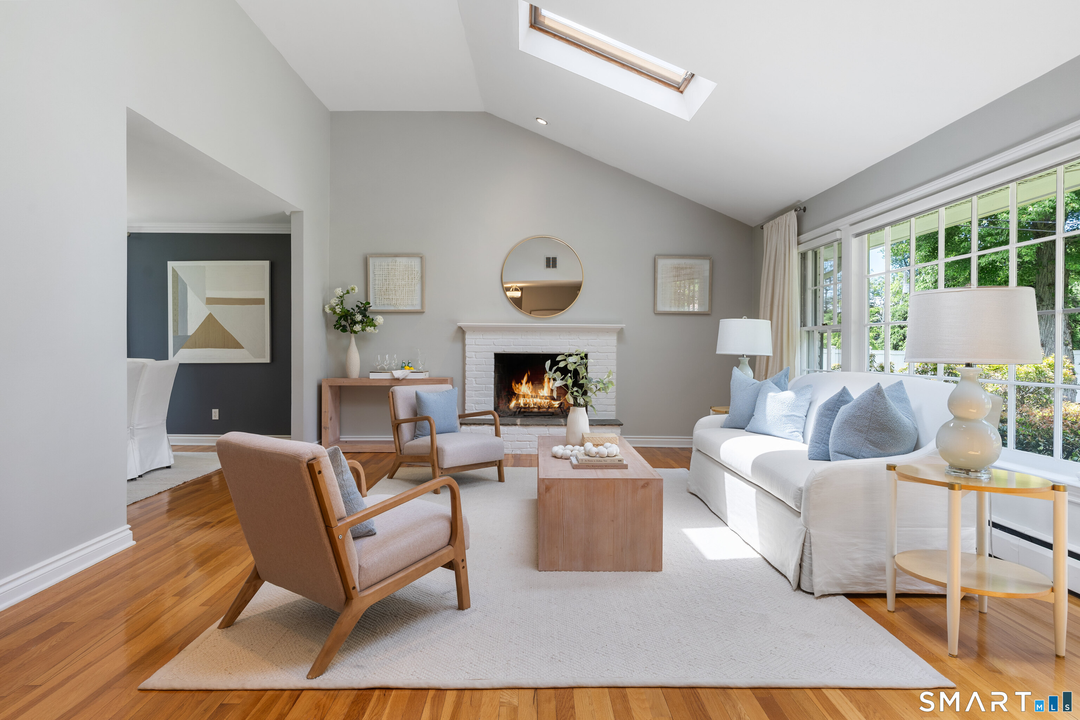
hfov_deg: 81.2
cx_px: 540
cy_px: 360
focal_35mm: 21
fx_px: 630
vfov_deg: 59.5
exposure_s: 1/20
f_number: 8
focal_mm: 21
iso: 320
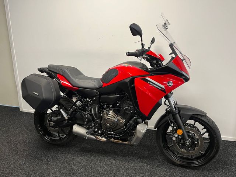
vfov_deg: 53.1
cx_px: 118
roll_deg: +0.7
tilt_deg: -13.4
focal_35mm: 26
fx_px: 177
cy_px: 88
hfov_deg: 67.3
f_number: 1.6
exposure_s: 1/50
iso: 100
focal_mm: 5.1
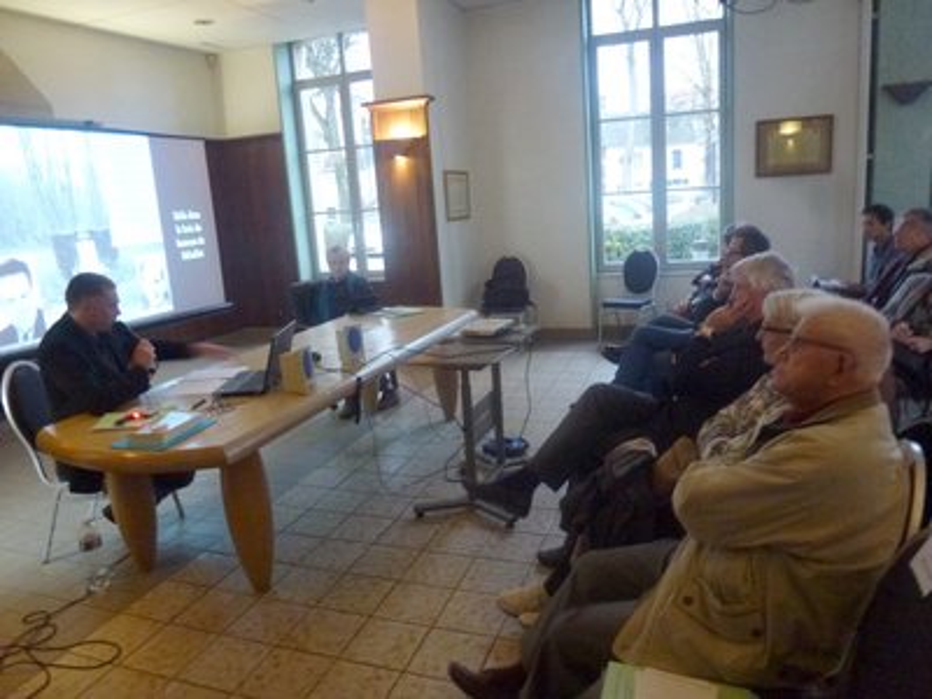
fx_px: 646
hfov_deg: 71.6
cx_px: 466
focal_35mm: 24
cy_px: 350
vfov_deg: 56.8
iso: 500
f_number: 3.3
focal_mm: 4.3
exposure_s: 1/8
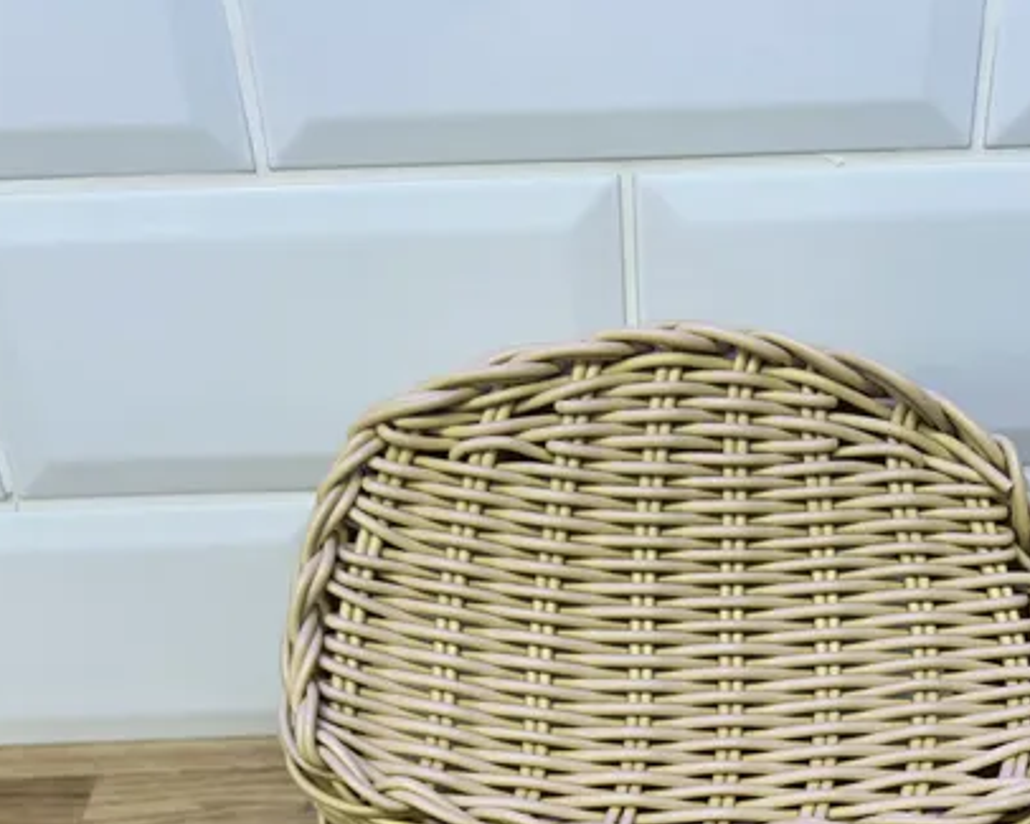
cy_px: 756
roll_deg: +1.8
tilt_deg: -39.7
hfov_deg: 37.1
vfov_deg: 28.9
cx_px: 652
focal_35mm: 50
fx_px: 1525
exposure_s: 1/100
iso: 64
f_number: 1.5
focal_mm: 5.7
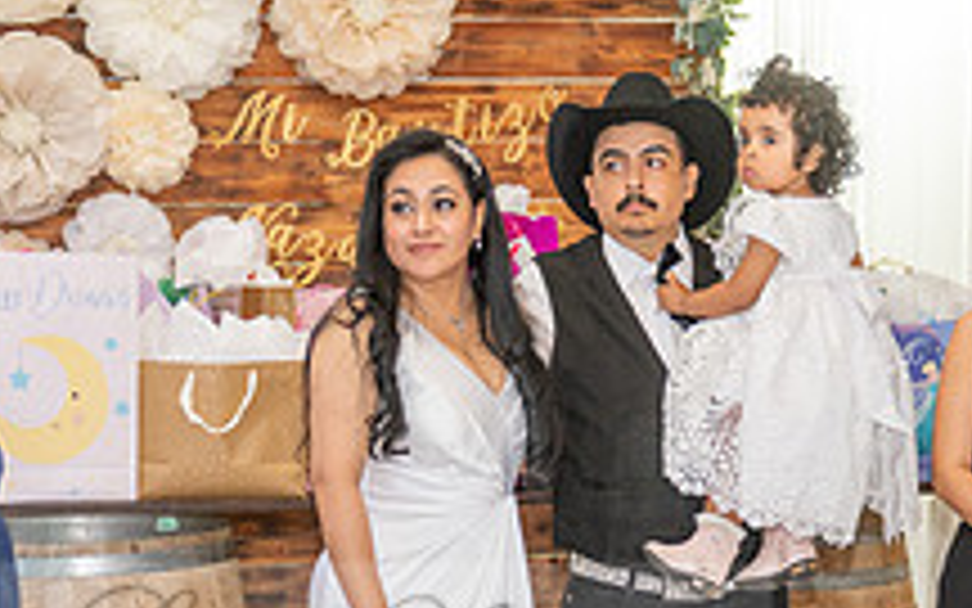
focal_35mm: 96
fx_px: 2543
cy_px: 669
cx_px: 392
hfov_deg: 21.6
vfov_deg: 13.4
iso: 800
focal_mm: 35
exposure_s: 1/160
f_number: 3.2
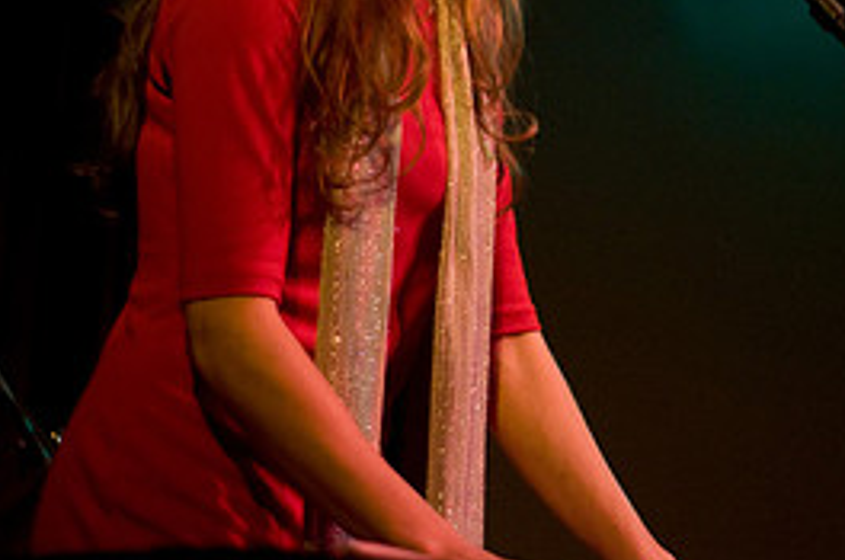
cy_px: -2
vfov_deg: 8.2
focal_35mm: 165
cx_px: 899
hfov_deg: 12.3
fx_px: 3866
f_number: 1.8
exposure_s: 1/60
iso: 800
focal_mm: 50
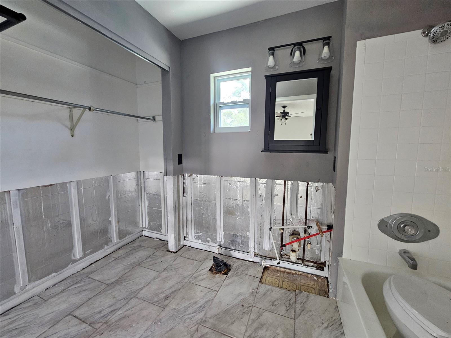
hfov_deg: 106.2
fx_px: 169
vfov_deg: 89.9
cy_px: 169
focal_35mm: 13
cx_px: 226
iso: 320
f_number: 2.2
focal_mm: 2.2
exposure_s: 1/40
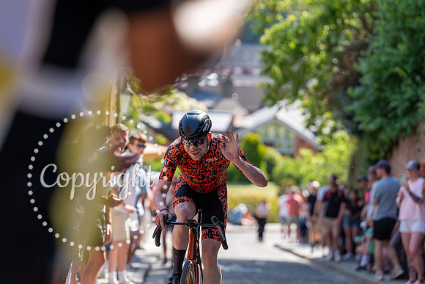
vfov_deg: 8.4
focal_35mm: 163
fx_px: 1925
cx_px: 212
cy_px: 142
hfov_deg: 12.6
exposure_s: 1/1000
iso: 250
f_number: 3.5
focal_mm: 163
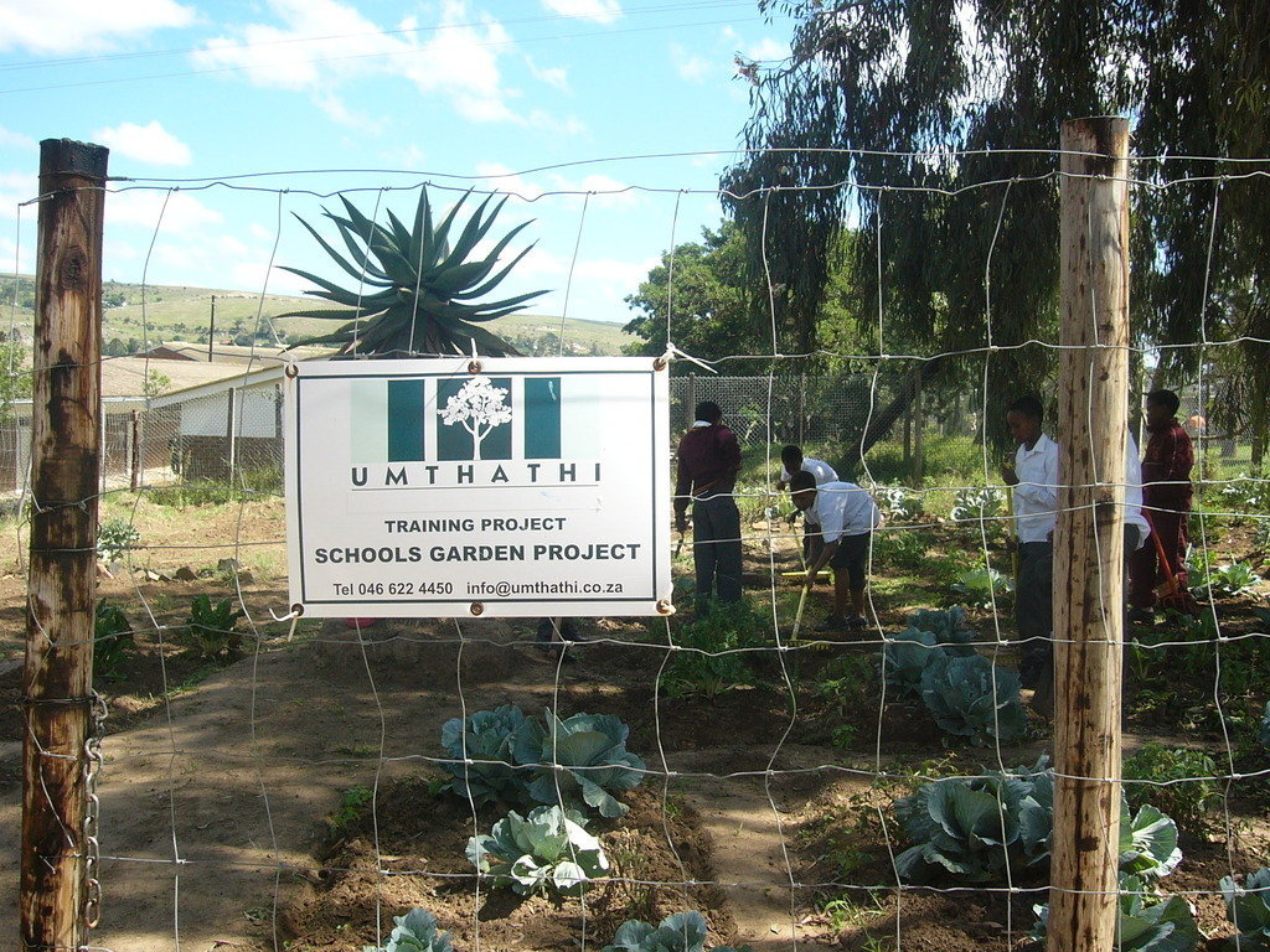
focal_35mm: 35
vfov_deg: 40.7
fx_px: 1284
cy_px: 476
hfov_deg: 52.6
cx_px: 635
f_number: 8
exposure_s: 1/100
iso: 100
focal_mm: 5.8
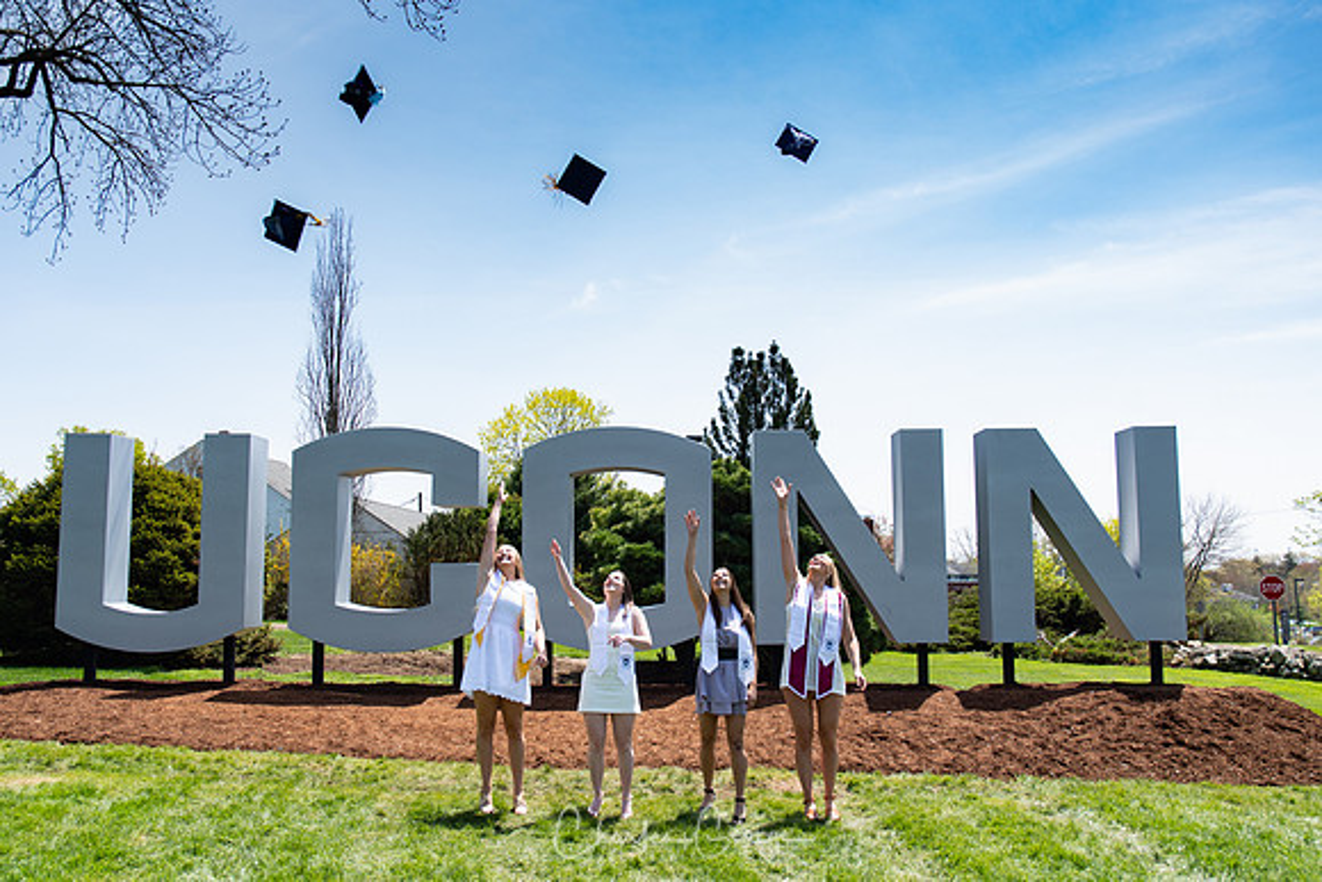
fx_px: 1322
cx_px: 661
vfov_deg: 36.9
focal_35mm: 36
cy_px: 441
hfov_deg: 53.1
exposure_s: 1/250
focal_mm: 24
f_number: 5.6
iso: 100
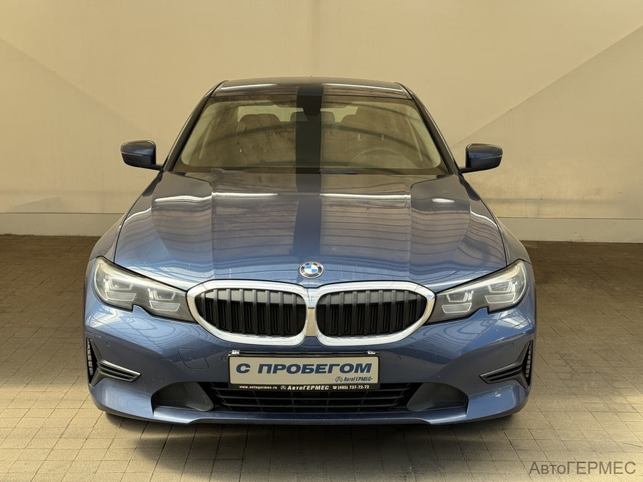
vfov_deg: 30.3
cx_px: 322
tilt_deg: -12.3
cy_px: 241
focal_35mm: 48
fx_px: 892
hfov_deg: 39.7
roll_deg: -1.9
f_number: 1.78
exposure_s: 1/765
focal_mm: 6.76
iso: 64
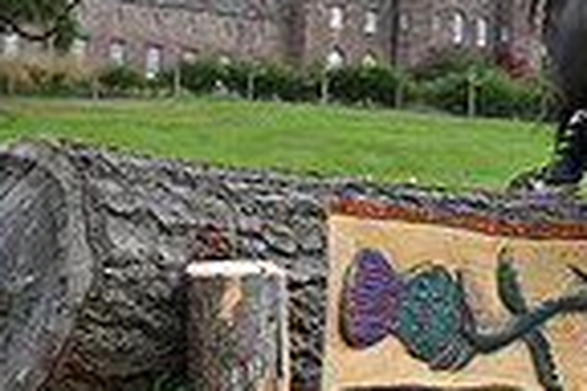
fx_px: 3277
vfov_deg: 6.8
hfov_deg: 9.8
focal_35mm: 201
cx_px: 1003
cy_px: 100
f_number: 5.6
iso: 640
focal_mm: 50
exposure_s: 1/1250
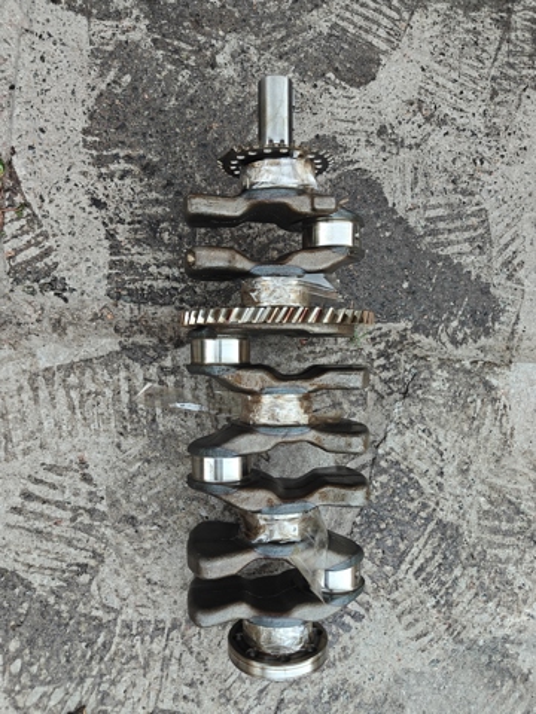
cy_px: 357
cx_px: 268
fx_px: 495
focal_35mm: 24
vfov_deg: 71.6
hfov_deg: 56.8
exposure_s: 1/100
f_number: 1.8
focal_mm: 5.59
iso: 640
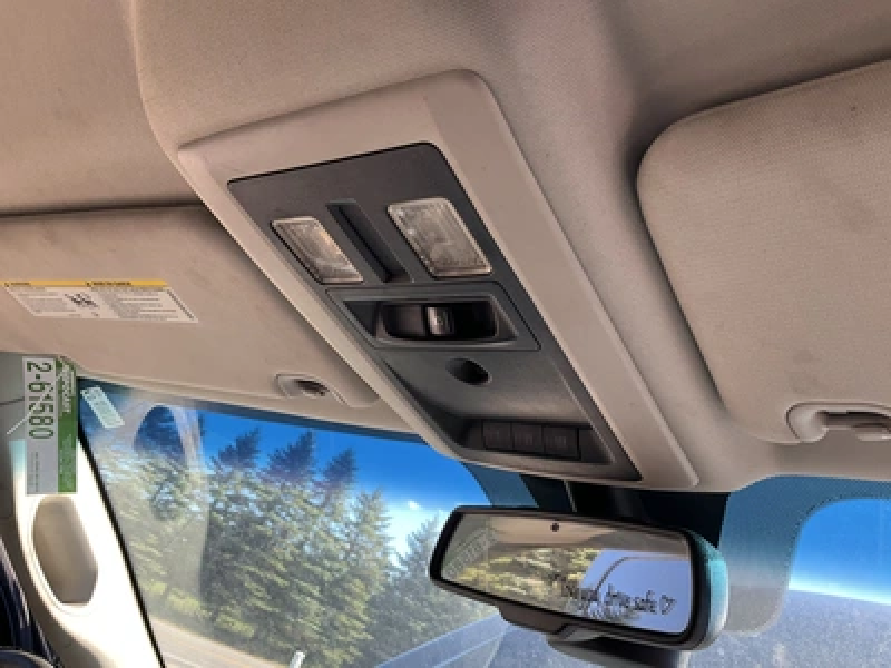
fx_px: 746
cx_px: 446
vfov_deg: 48.2
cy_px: 334
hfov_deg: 61.7
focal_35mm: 29
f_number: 1.8
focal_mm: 3
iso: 20
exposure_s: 1/122
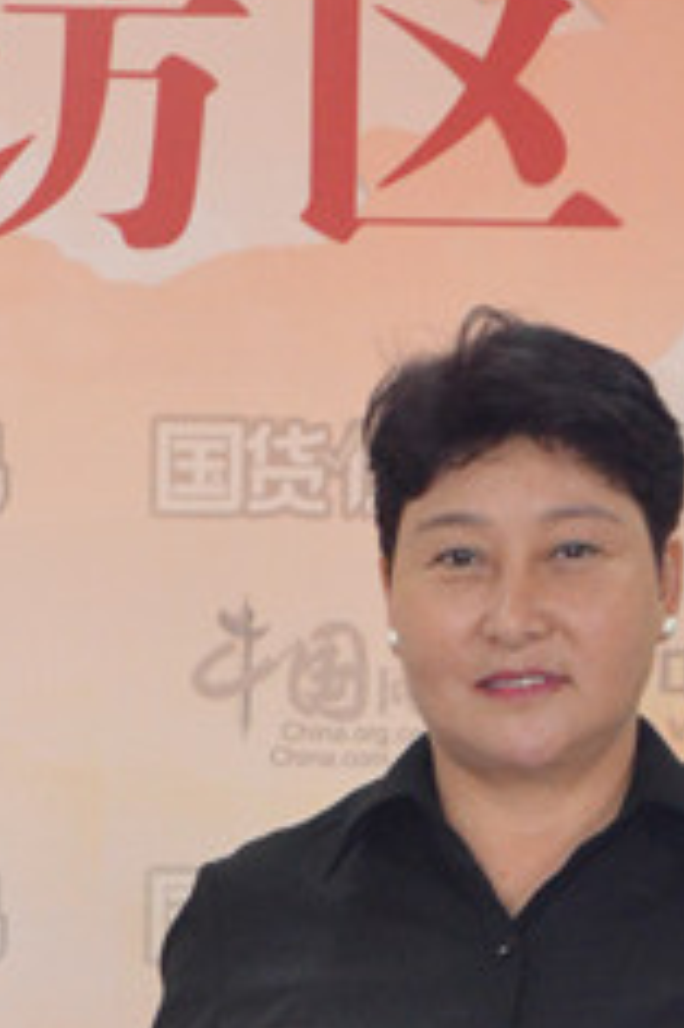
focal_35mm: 147
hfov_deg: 9.3
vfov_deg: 12.9
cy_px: 1712
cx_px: 22
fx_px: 4195
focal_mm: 24
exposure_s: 1/200
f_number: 7.1
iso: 1600
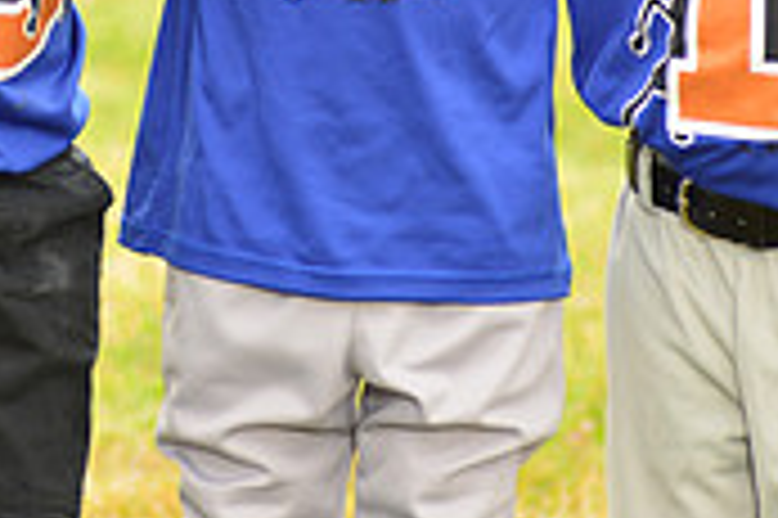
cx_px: 396
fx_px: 12306
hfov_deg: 3.6
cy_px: -268
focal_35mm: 570
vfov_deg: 2.4
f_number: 5.6
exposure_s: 1/250
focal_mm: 170
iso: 160
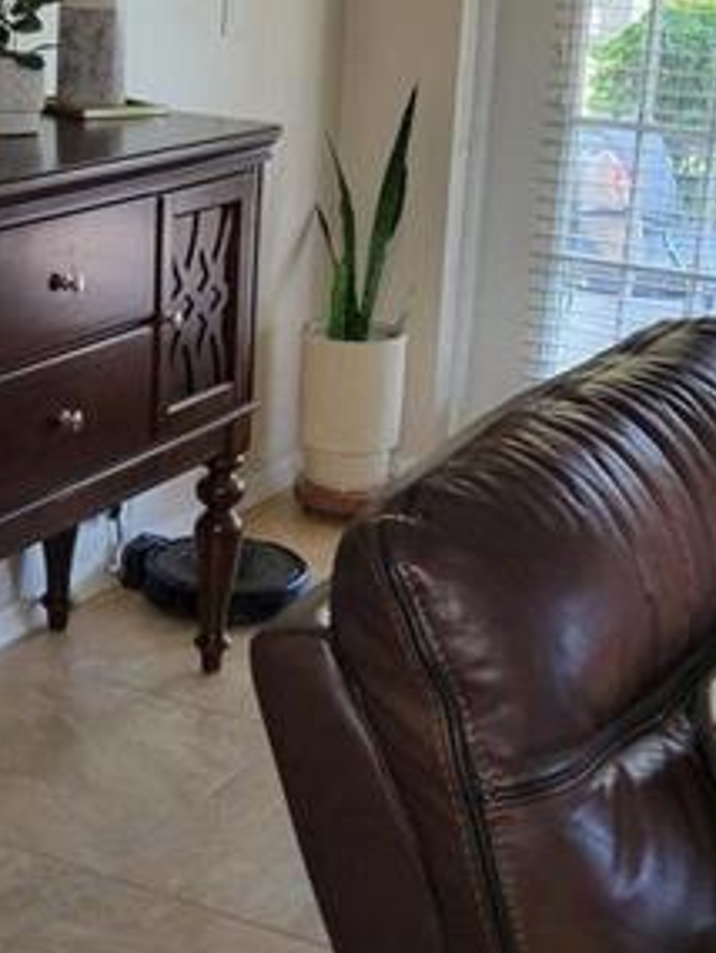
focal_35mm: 70
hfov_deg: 21.0
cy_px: 505
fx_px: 1929
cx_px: 288
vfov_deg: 27.8
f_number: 1.8
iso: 200
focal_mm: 5.4
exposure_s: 1/40
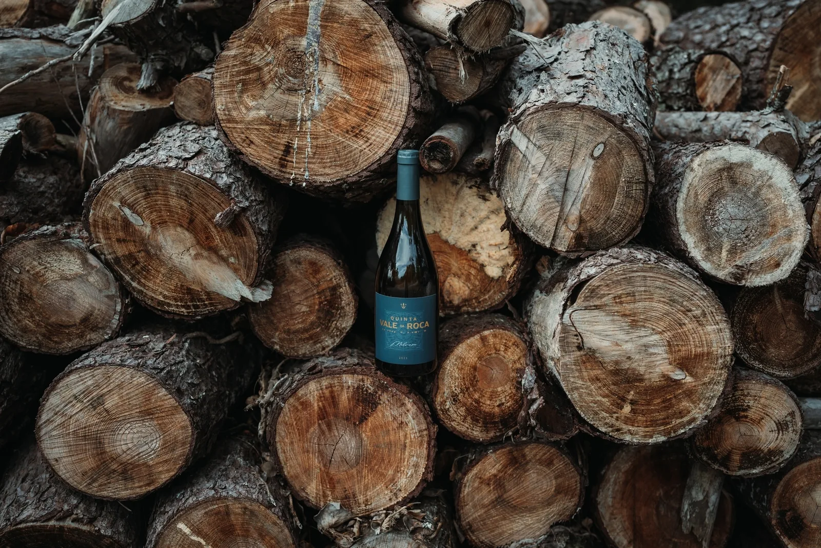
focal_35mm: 40
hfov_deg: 48.5
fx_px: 911
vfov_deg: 33.4
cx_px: 436
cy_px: 277
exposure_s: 1/400
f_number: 2.8
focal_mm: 35
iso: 100
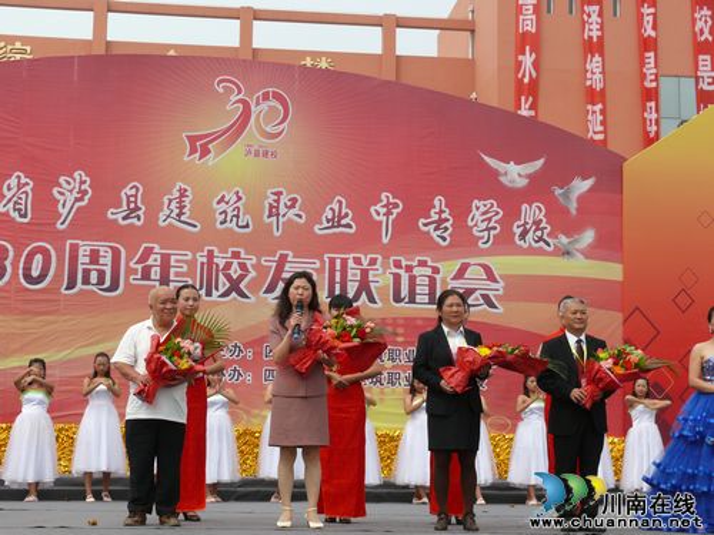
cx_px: 357
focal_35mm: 60
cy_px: 268
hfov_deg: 32.2
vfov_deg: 24.4
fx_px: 1238
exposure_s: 1/400
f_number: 5.6
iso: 100
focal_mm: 12.7
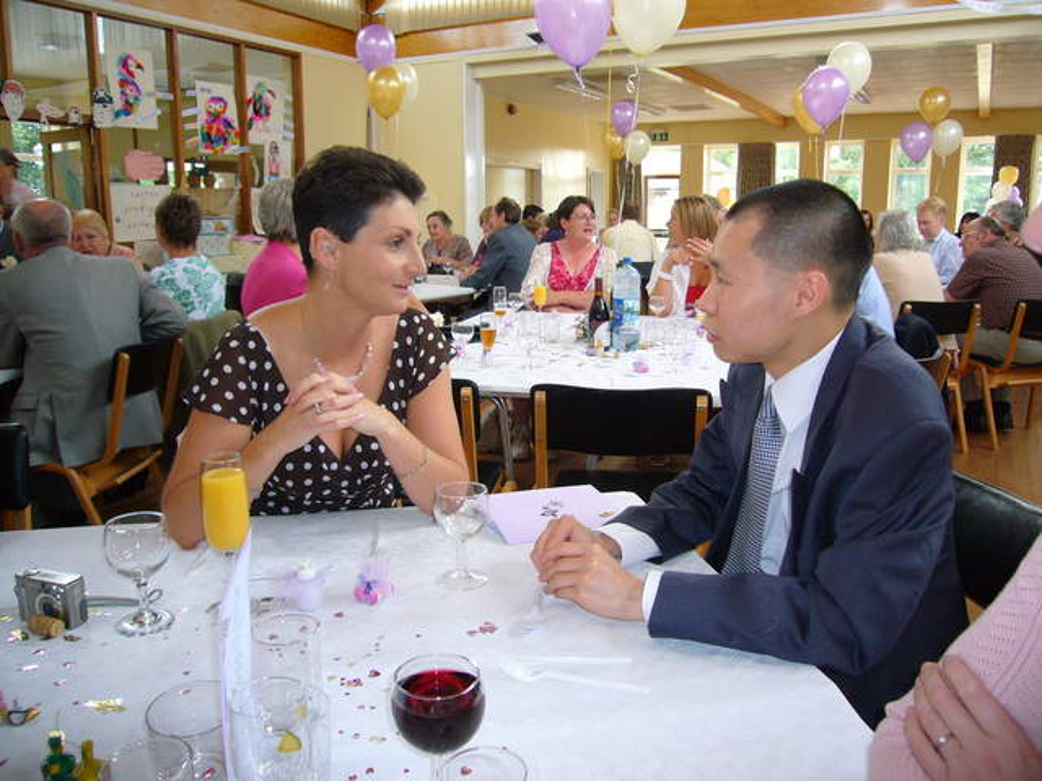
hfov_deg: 63.4
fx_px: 843
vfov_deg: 49.7
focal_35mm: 28
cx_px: 521
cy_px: 390
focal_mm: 4.6
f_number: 2.8
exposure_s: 1/20
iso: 100
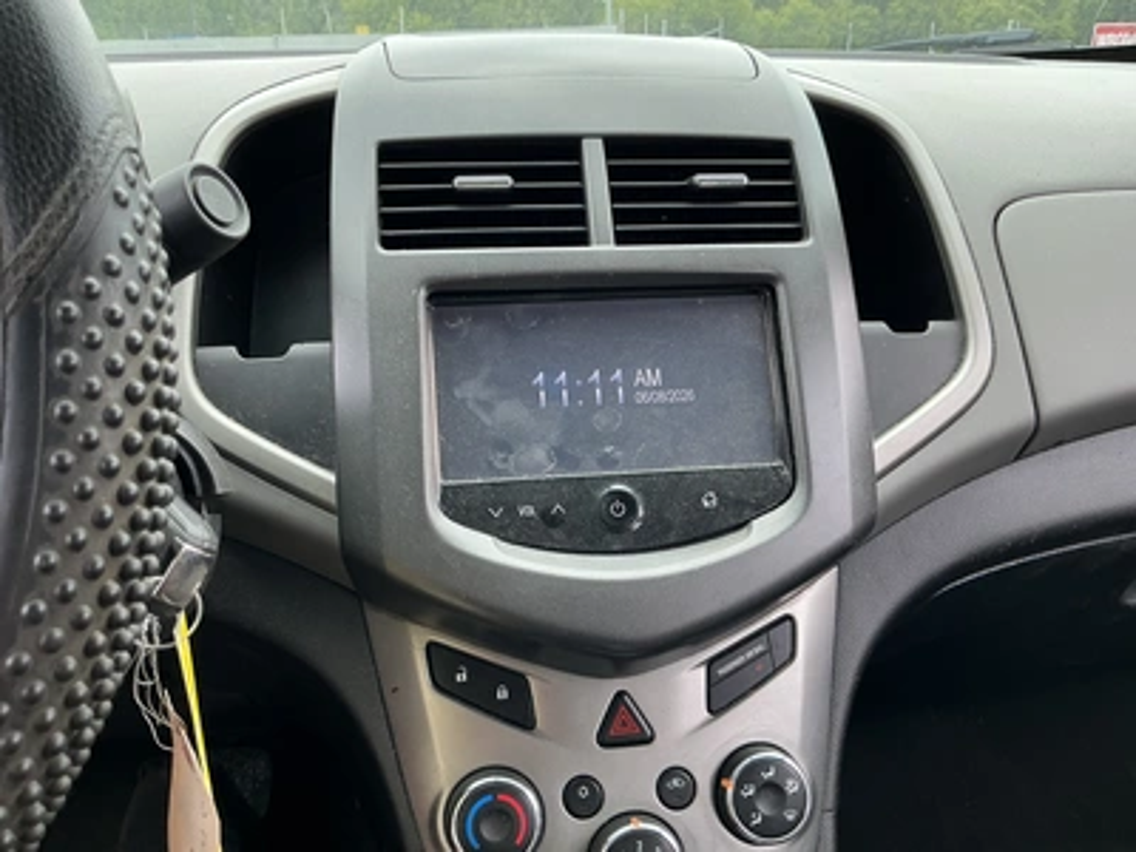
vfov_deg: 49.7
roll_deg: +2.1
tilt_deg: -18.8
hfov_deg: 63.4
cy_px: 426
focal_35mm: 28
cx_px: 568
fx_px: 919
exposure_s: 1/122
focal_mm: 3
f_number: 1.8
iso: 16
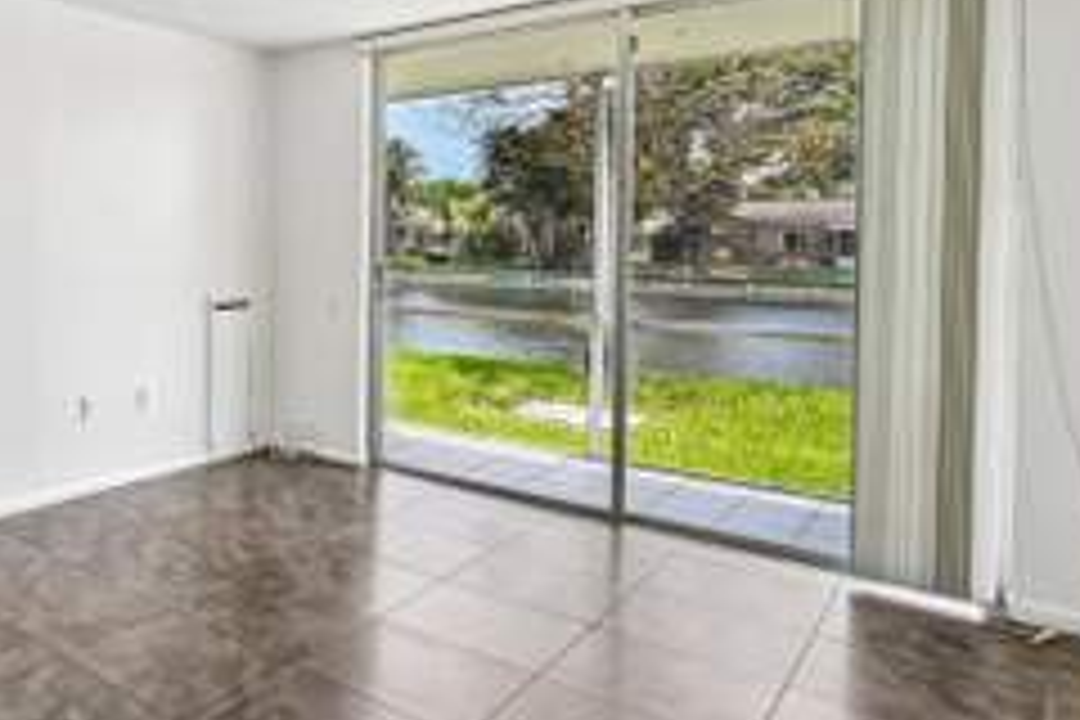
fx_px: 840
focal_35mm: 28
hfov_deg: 54.7
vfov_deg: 45.8
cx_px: 63
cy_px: 250
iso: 3200
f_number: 8
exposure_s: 1/1250
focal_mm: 14
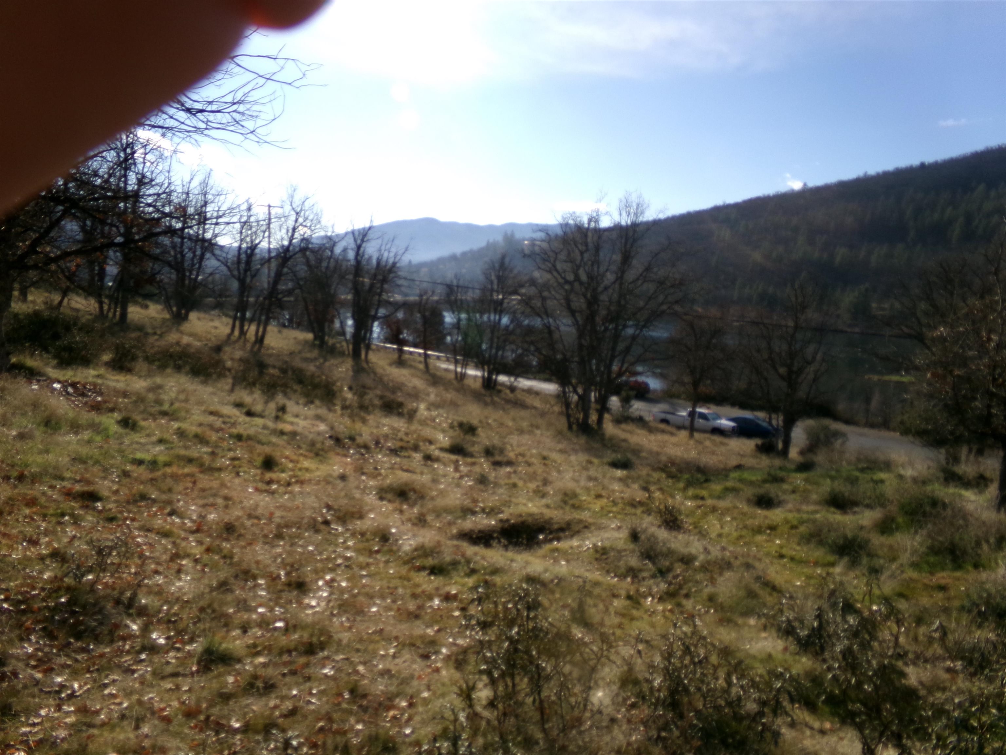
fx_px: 697
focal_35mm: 24
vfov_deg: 56.8
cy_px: 378
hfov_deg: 71.6
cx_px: 503
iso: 100
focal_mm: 4.3
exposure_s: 1/140
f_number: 11.07
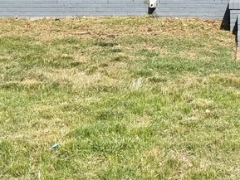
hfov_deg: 22.2
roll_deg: -0.1
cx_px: 235
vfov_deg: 16.5
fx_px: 590
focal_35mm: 85
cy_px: -52
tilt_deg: -0.6
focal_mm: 6.76
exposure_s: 1/3759
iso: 80
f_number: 1.78
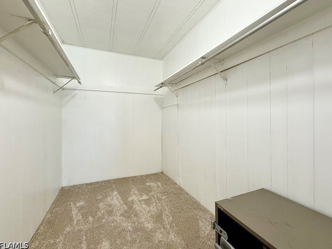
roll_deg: +0.1
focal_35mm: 15
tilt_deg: +0.6
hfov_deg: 98.2
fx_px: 144
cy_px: 118
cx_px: 163
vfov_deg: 81.7
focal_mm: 2.22
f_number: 2.2
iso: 200
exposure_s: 1/60
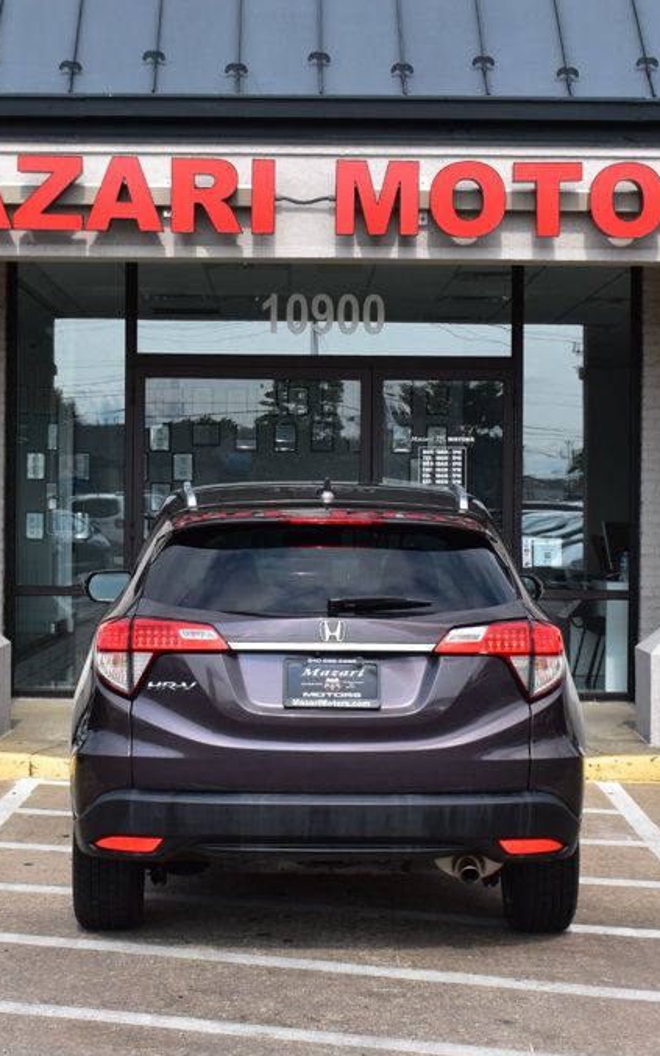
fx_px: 2130
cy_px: 529
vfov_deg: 27.9
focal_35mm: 74
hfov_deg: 17.6
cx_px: 326
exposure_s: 1/500
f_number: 11
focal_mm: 32
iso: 400
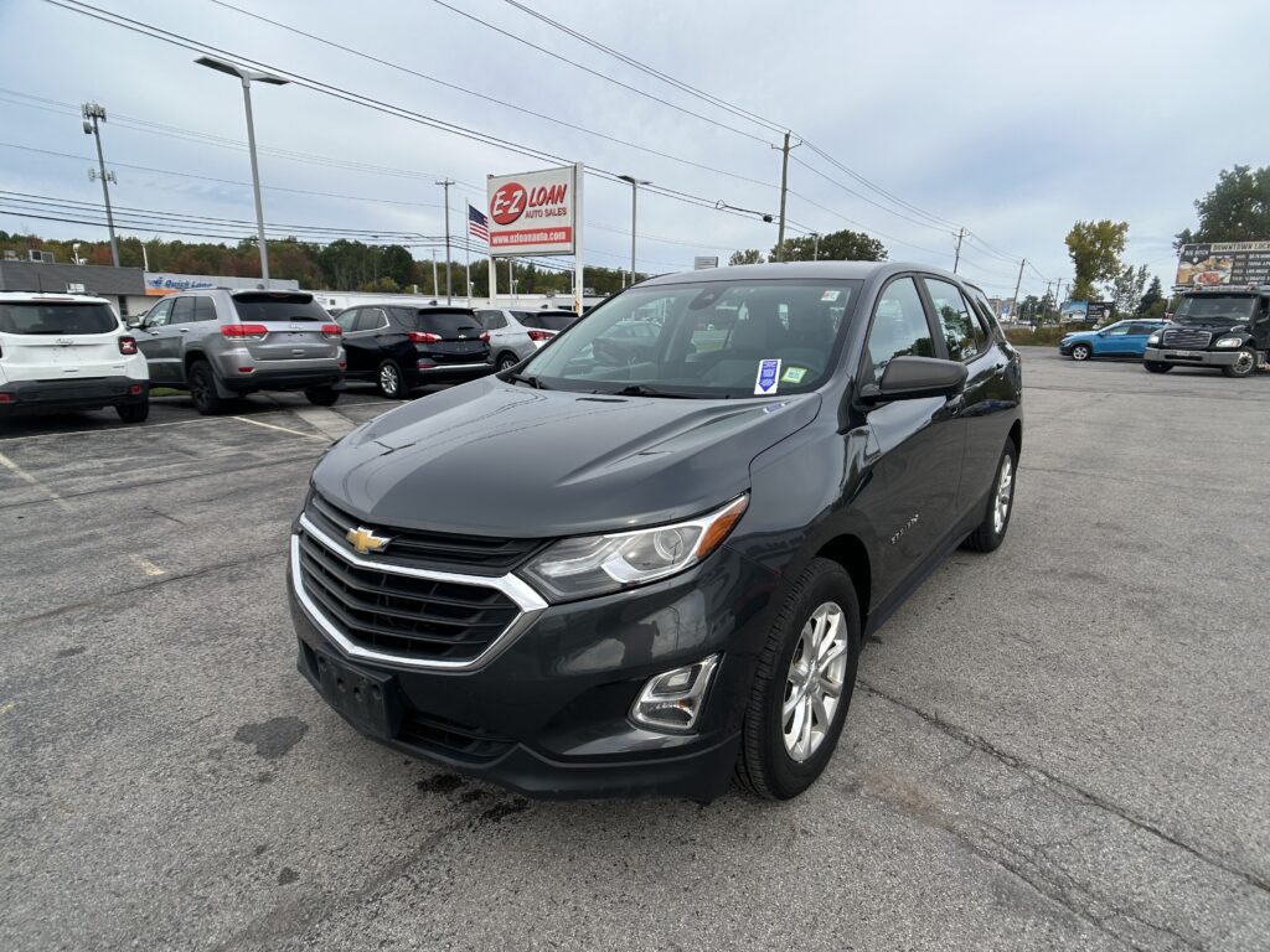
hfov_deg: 67.3
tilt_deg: -13.4
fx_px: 954
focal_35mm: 26
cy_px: 476
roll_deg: -2.4
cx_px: 635
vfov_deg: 53.1
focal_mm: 5.7
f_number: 1.5
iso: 50
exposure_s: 1/2632
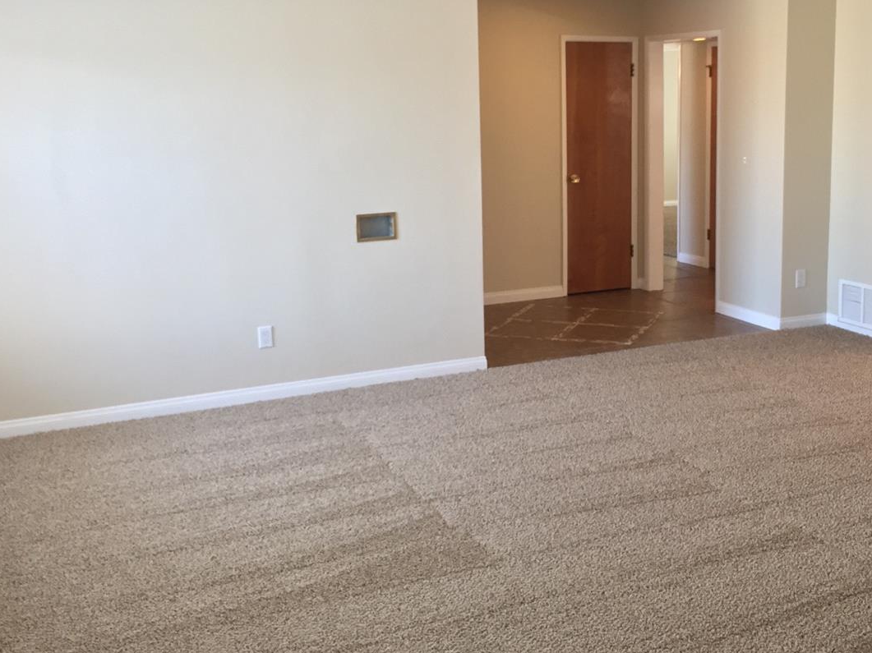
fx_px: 1032
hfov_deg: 45.5
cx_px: 533
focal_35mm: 41
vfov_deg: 34.8
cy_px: 224
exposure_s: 1/30
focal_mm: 4.15
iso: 125
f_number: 2.2
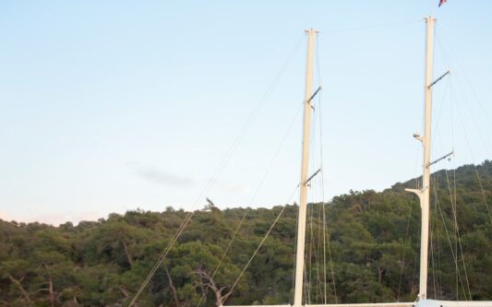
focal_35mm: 47
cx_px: 309
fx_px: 630
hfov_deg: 42.3
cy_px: 195
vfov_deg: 27.3
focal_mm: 32
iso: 125
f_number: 3.5
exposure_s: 1/160
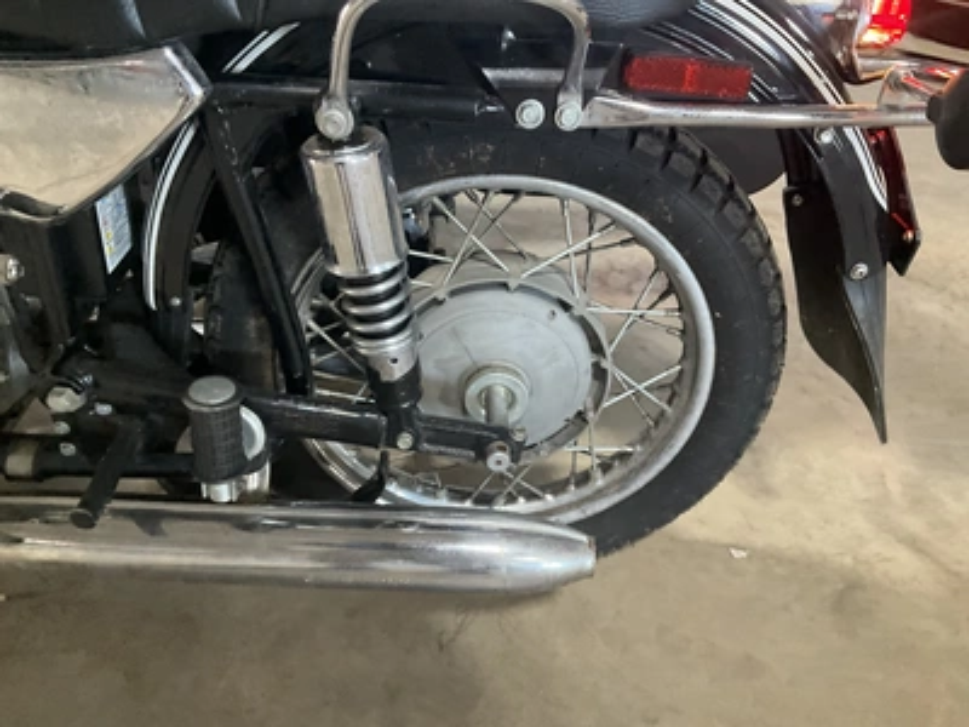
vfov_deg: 48.2
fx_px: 812
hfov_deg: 61.7
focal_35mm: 29
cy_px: 364
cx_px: 484
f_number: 1.8
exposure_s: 1/60
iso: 250
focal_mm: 3
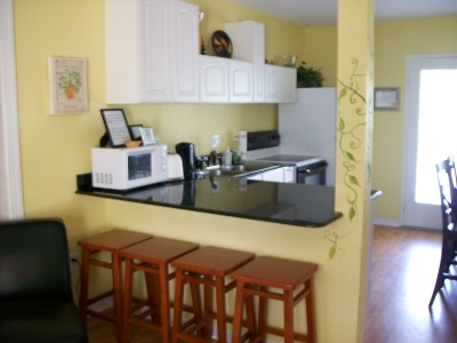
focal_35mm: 36
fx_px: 475
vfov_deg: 39.7
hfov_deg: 51.4
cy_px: 172
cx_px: 228
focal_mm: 6
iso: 160
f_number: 2.7
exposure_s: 1/19.1
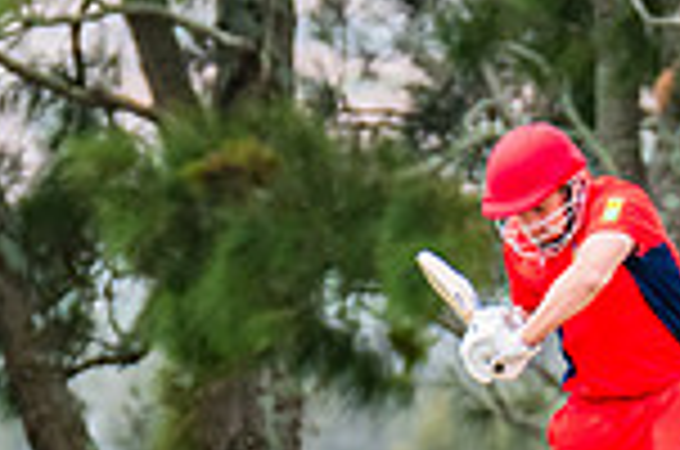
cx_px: 1083
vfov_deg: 0.7
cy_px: 514
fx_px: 34890
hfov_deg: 1.1
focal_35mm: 1851
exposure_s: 1/1250
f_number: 9
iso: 800
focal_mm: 410
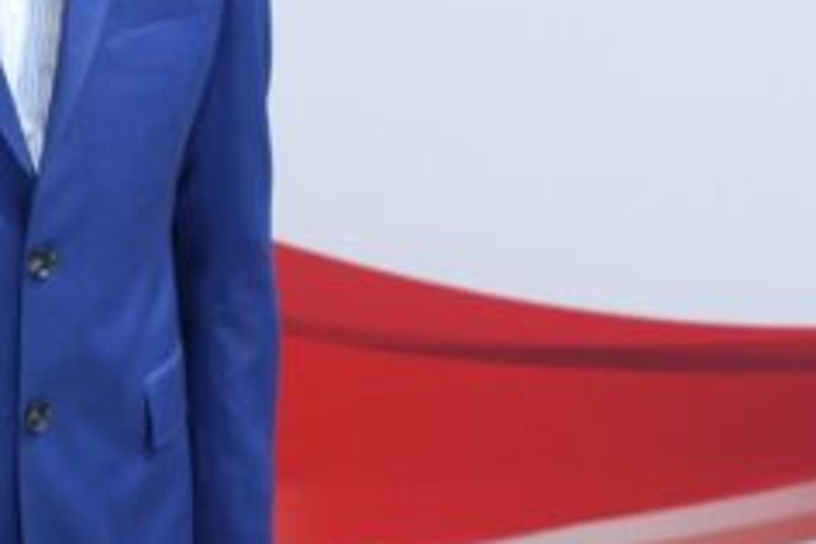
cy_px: -96
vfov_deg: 8.0
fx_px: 3853
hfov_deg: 12.1
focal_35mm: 170
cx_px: 606
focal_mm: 56
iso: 2000
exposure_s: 1/60
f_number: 4
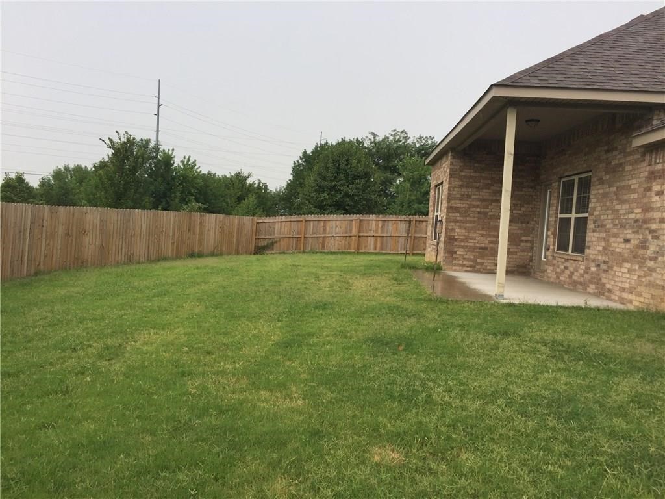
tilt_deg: -3.6
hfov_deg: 61.7
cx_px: 332
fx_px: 557
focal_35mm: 29
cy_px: 250
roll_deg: -3.9
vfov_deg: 48.2
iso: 32
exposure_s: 1/565
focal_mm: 4.15
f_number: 2.2
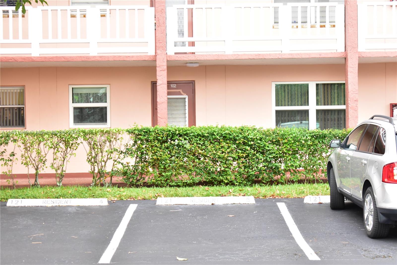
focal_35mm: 82
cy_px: 132
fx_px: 910
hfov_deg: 24.6
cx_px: 198
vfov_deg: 16.5
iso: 1100
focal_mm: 55
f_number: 5.6
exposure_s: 1/100
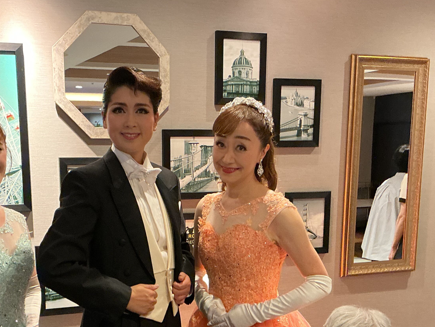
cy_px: 277
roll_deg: +0.6
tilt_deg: -11.0
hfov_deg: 36.1
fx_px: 666
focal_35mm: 53
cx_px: 178
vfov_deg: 26.8
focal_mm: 3
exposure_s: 1/60
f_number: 1.8
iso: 250
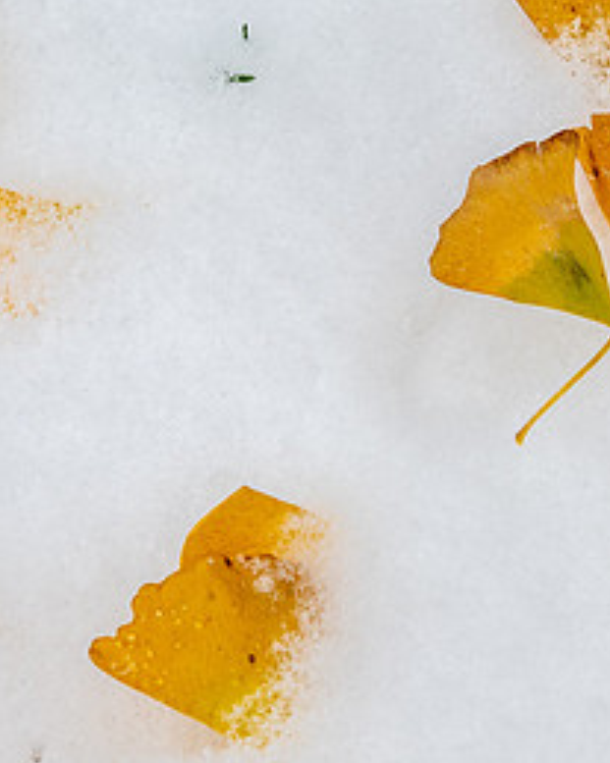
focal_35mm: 419
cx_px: 429
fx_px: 9461
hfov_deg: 3.7
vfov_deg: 4.6
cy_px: 231
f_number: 14
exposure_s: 1/160
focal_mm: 170
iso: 400
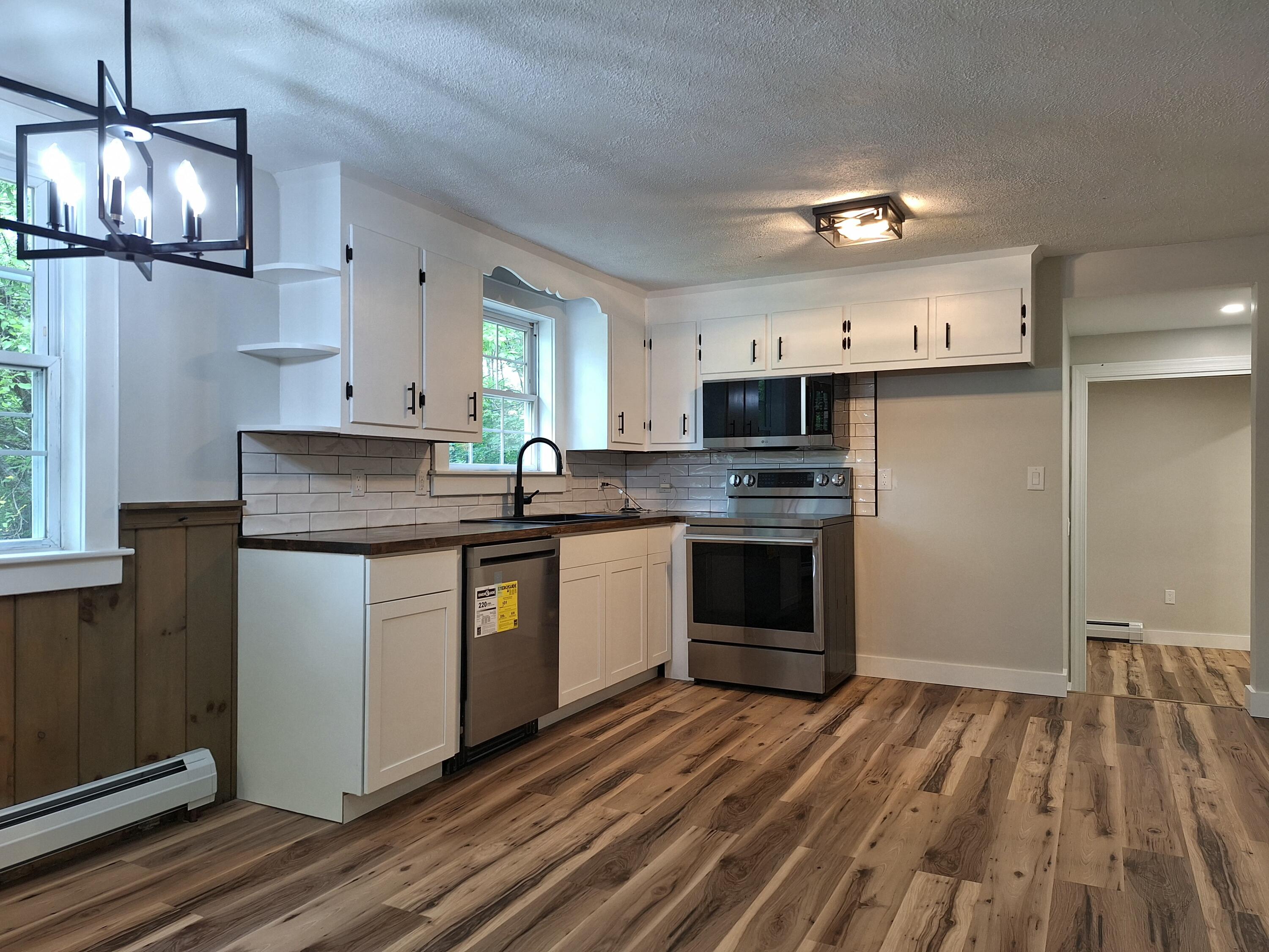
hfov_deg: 73.9
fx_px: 843
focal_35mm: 23
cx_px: 634
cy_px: 476
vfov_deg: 58.9
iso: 80
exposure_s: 1/40
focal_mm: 5.54
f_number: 1.8
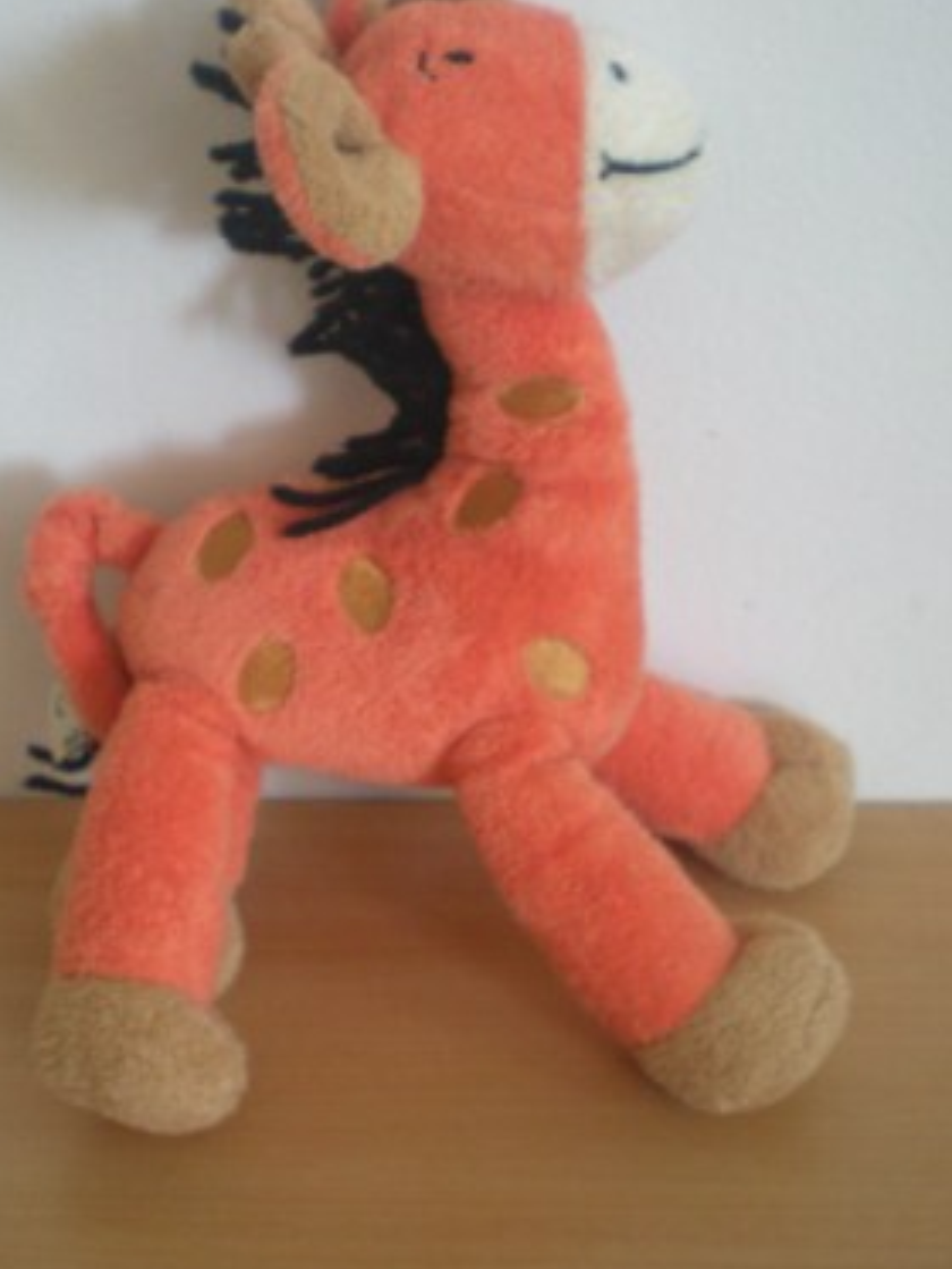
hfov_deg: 27.5
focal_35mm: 53
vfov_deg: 36.2
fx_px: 1942
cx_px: 432
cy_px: 660
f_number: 3.1
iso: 200
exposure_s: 1/17.3
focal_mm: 6.3
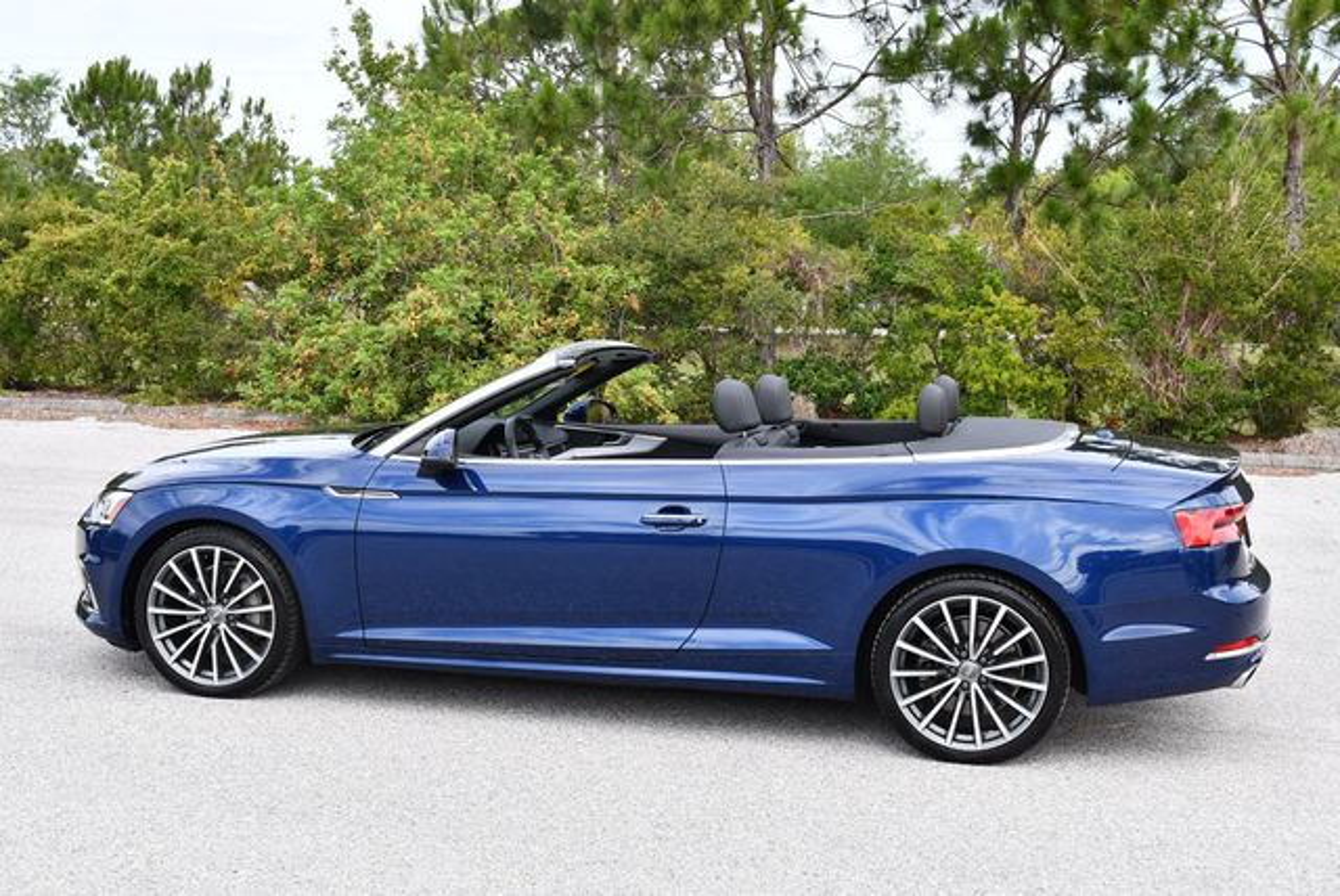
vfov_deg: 28.1
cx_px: 670
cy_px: 448
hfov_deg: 41.1
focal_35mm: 48
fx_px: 1788
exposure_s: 1/250
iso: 200
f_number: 6.3
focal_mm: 24
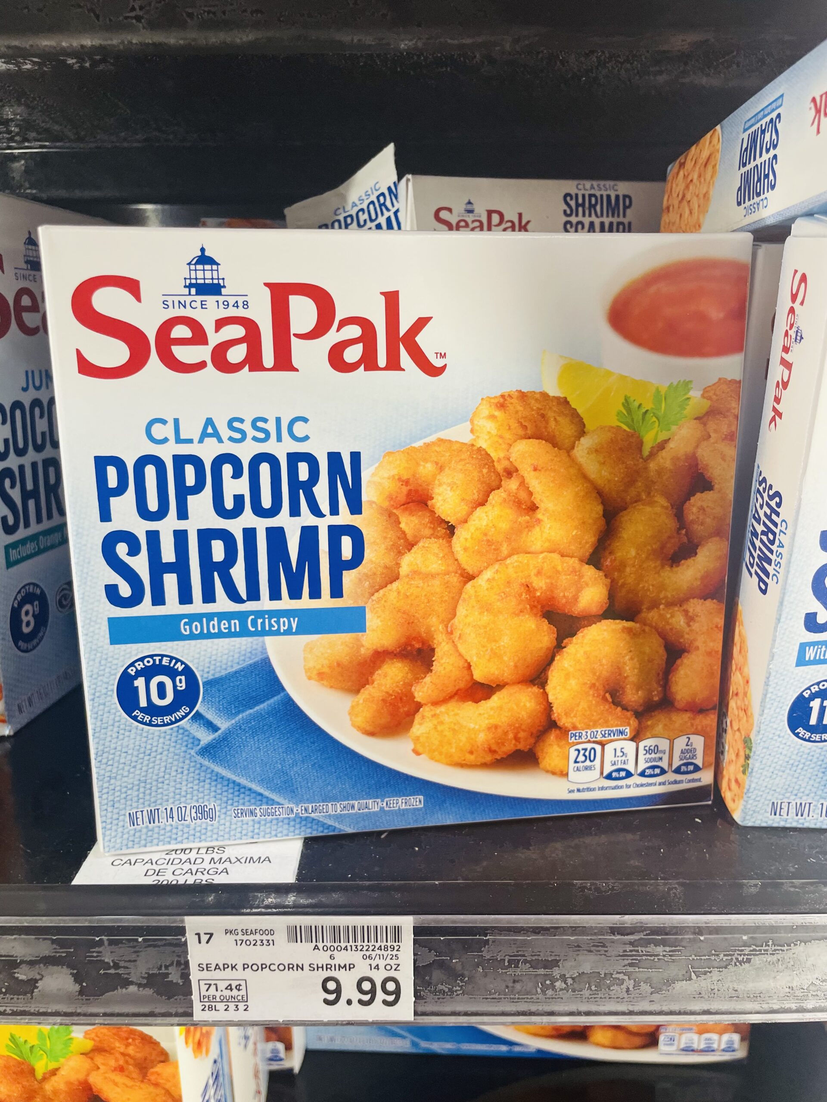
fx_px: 828
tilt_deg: -14.5
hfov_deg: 53.1
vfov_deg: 67.3
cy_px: 551
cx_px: 414
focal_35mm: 26
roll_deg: +1.2
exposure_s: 1/121
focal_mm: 4.2
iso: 125
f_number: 1.6
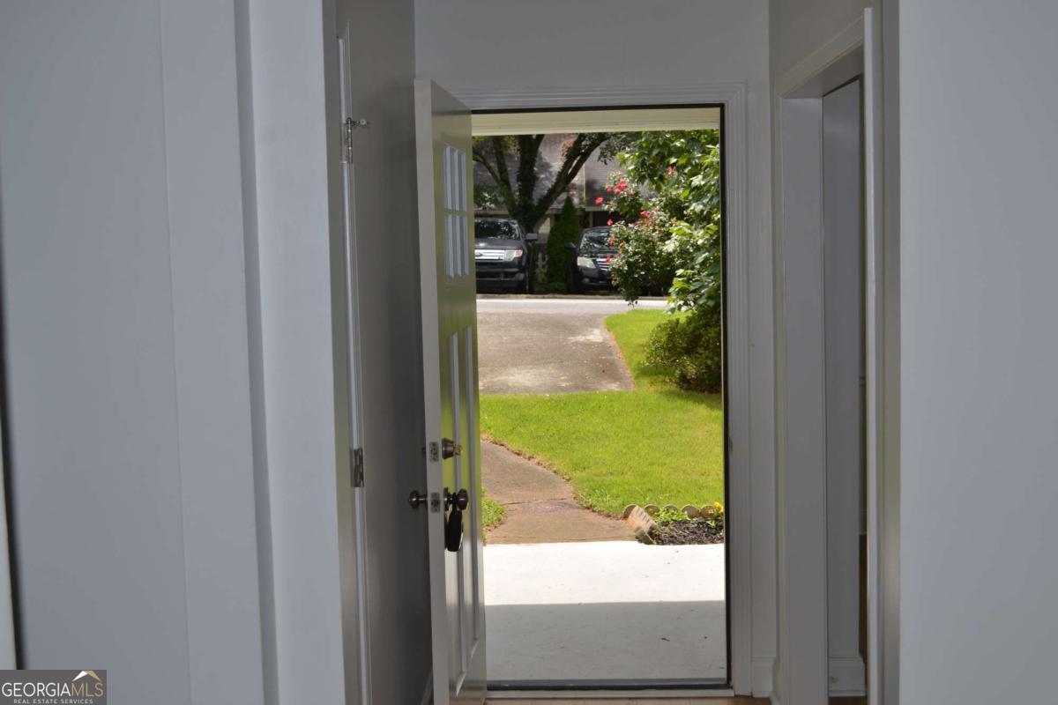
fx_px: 1278
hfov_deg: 45.0
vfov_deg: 30.8
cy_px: 352
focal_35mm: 44
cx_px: 529
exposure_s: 1/200
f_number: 6.3
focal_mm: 29
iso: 100
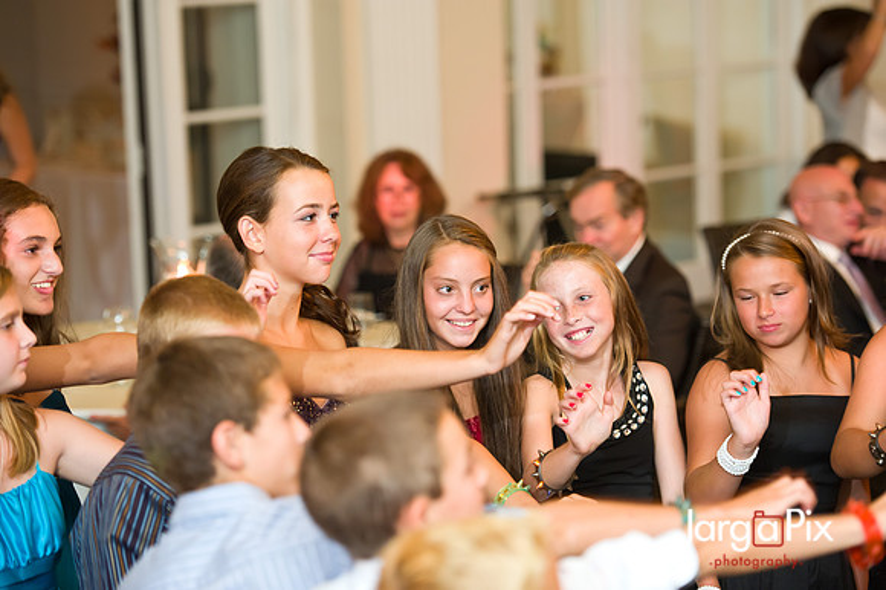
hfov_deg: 17.1
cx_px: 443
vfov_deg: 11.4
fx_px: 2952
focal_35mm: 120
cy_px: 295
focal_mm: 120
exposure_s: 1/125
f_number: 3.2
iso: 1600
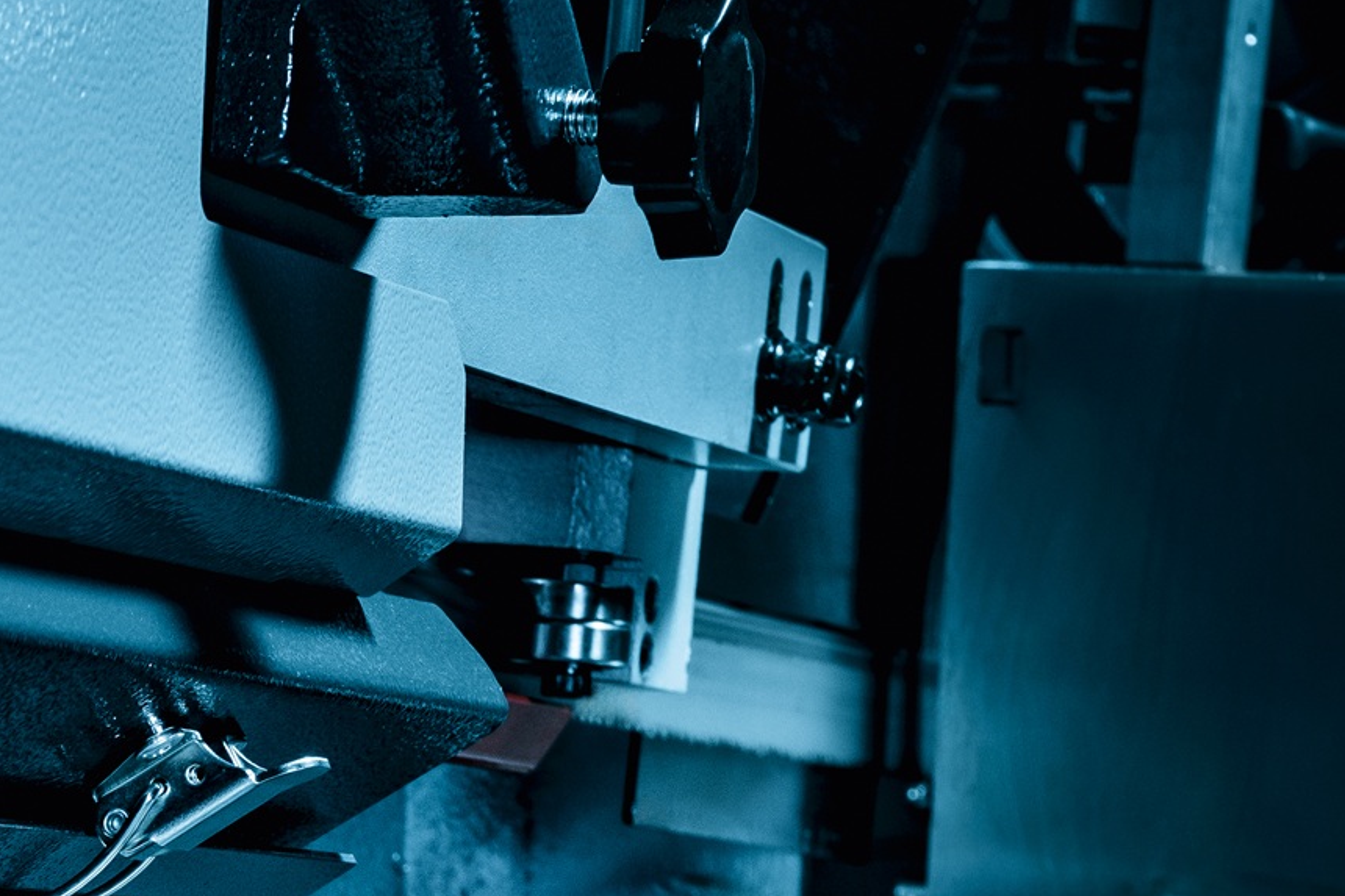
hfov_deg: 9.9
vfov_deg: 6.6
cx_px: -710
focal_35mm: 201
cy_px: 1797
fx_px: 7508
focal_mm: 50
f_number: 9
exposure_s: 1.6
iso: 200
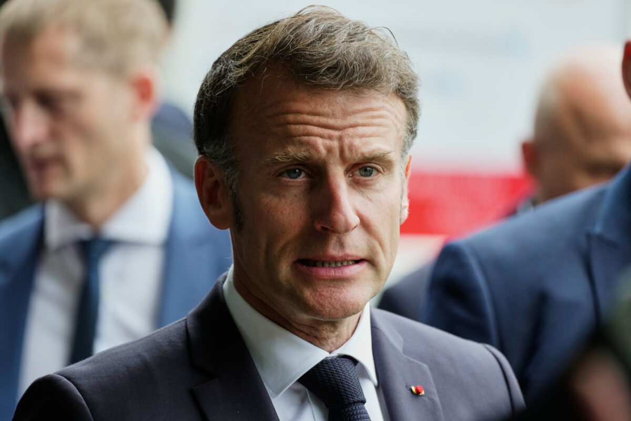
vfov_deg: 3.4
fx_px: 7011
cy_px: 210
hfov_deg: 5.2
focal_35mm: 400
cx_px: 316
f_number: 7.1
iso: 800
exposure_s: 1/320
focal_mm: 400
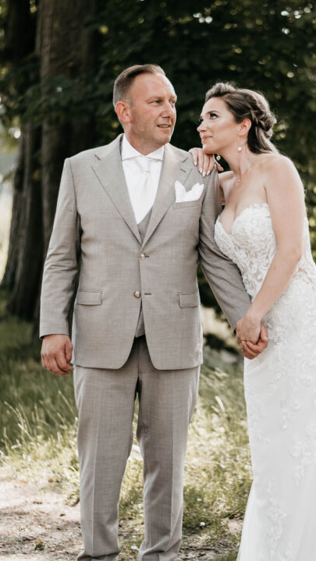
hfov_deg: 14.3
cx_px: 243
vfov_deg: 25.3
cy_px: 279
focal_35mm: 84
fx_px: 1250
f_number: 2
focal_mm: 50
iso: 160
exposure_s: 1/500
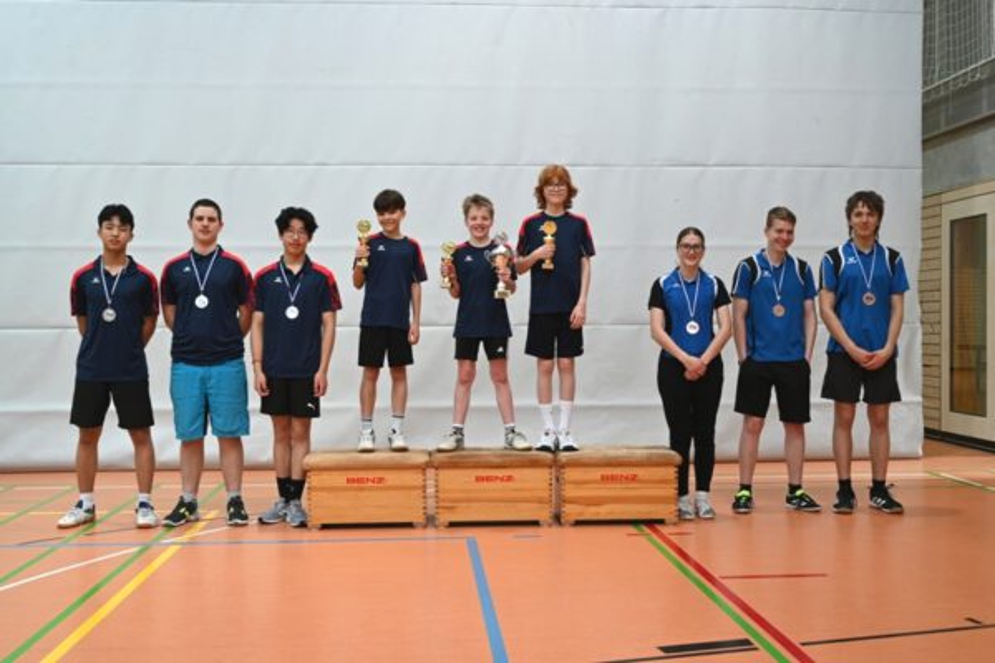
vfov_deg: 35.1
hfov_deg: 50.7
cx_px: 498
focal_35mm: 38
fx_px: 1050
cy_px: 332
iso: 560
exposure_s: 1/125
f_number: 4
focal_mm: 38
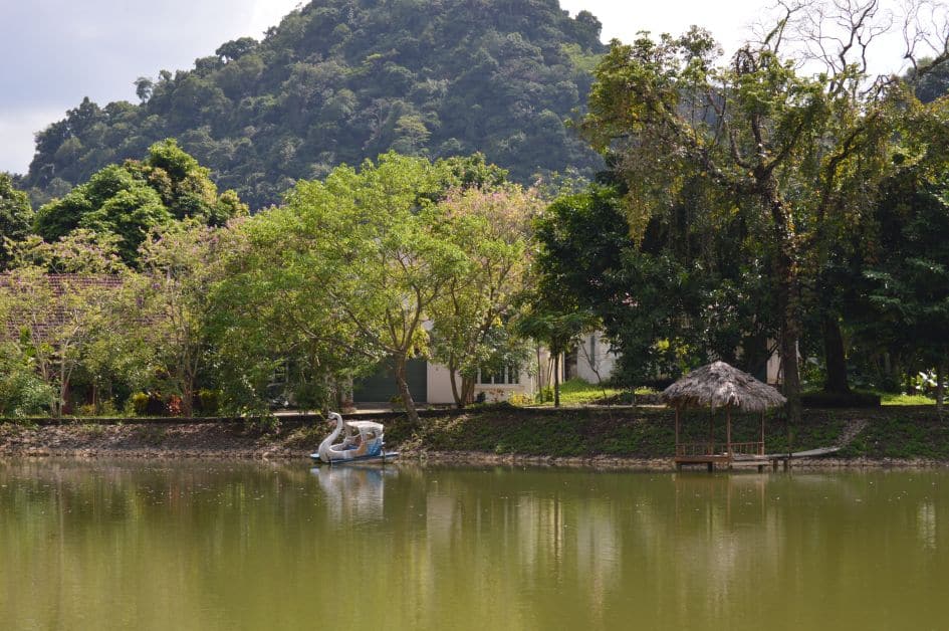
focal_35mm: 90
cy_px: 316
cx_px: 474
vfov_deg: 15.2
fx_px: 2370
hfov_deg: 22.6
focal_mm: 60
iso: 180
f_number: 5.6
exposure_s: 1/500
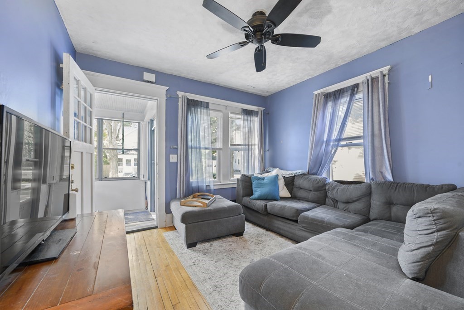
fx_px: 181
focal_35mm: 14
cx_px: 232
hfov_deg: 104.2
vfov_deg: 81.3
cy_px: 155
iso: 400
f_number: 9
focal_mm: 14
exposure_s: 1/1.67
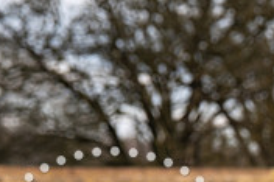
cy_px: 117
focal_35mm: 484
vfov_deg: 2.8
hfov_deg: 4.2
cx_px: 391
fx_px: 3680
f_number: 4
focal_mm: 111
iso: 100
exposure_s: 1/800
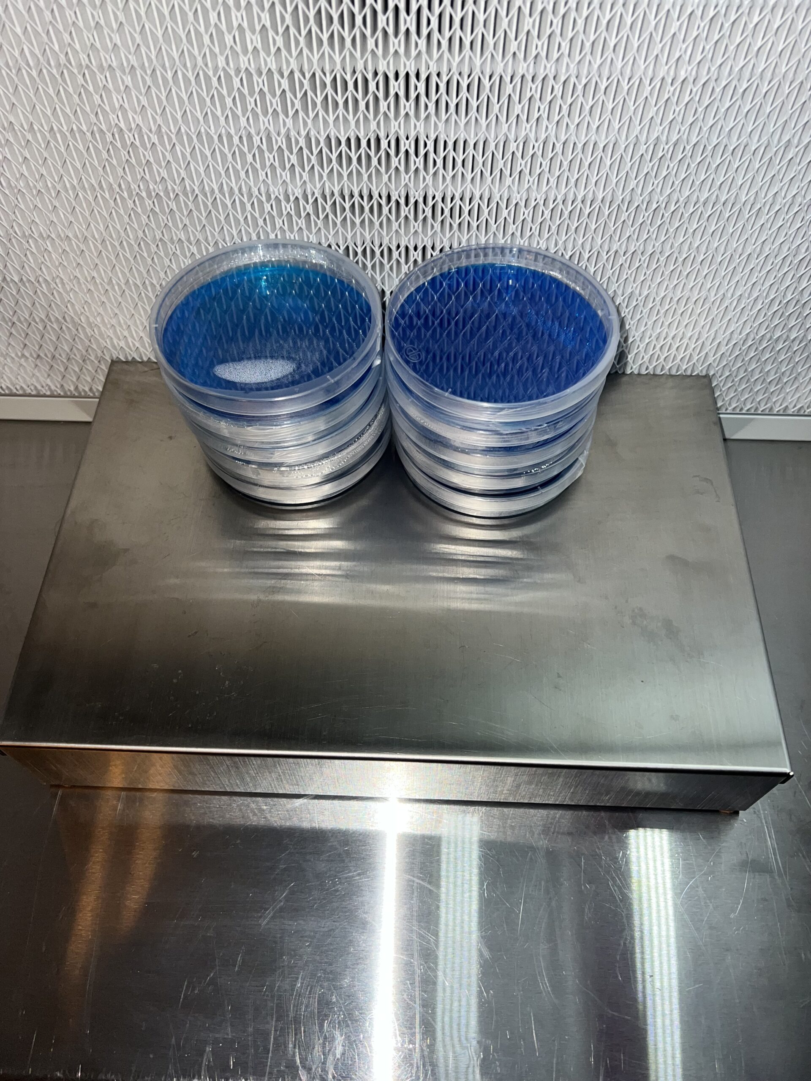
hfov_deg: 53.1
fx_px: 812
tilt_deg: -57.6
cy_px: 540
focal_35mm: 26
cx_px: 406
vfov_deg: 67.3
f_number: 1.5
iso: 32
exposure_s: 1/421
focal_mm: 5.7
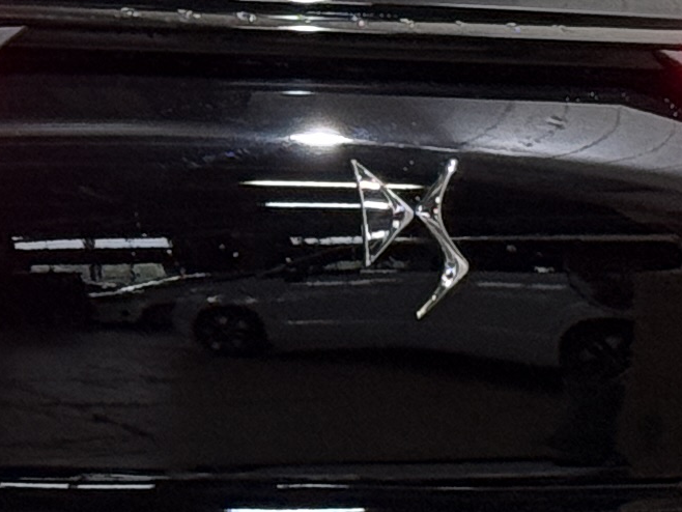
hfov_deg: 6.6
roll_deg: +0.4
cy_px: 323
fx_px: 5794
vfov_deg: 5.1
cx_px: -574
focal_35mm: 294
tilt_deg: +0.4
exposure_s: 1/60
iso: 160
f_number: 1.78
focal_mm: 6.76
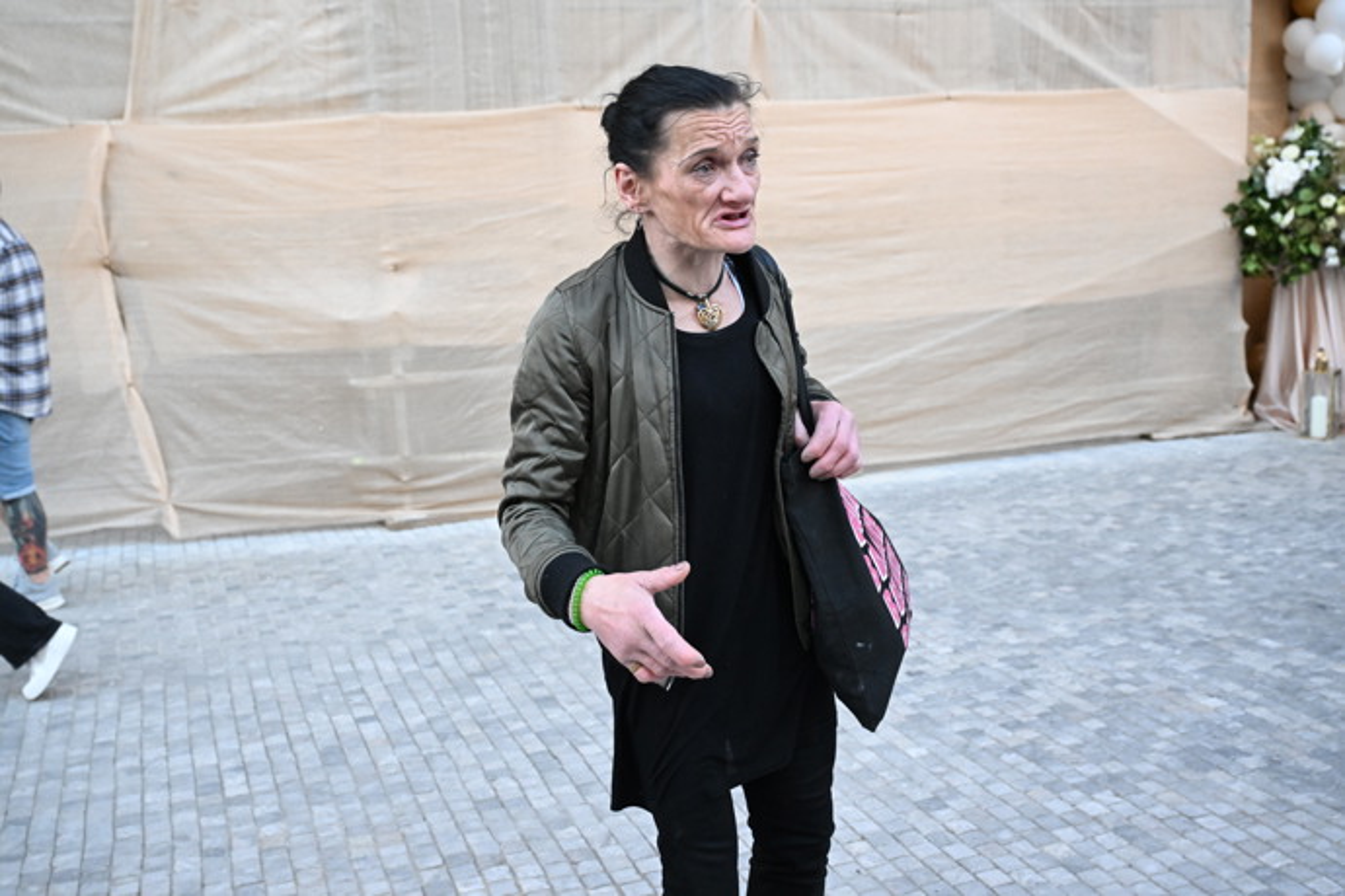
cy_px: 448
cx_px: 672
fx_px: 1345
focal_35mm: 36
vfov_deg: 36.9
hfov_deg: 53.1
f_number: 5
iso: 5000
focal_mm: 36
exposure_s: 1/320
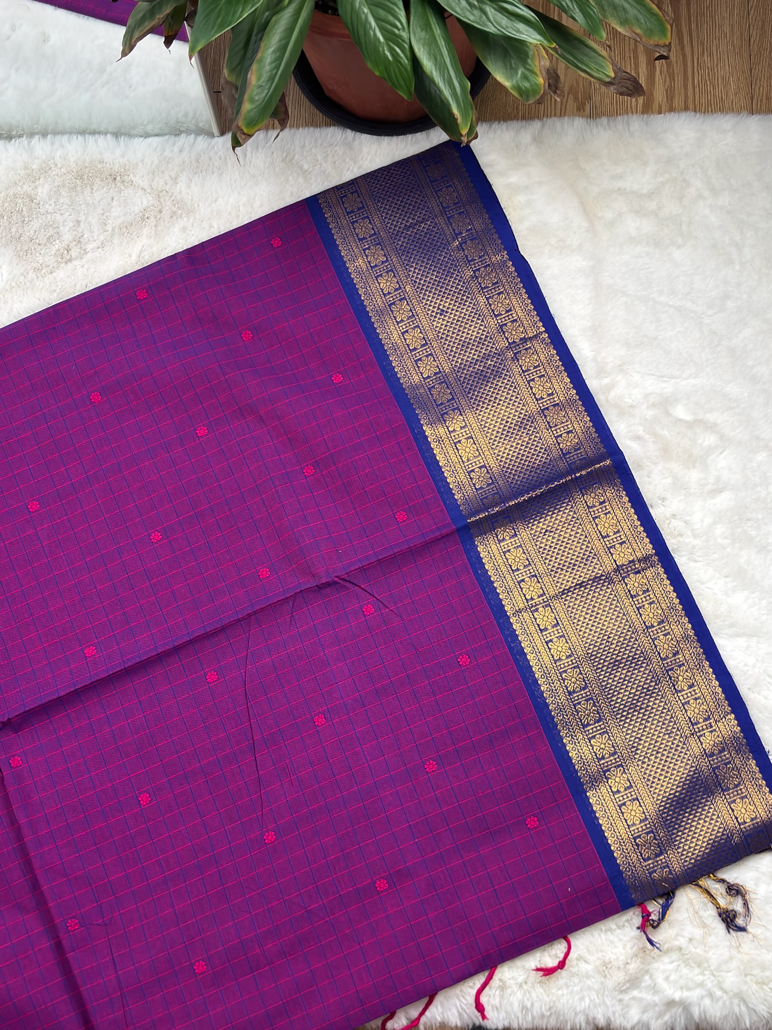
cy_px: 515
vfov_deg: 38.9
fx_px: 1457
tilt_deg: -74.5
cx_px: 386
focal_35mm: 49
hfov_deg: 29.7
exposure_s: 1/50
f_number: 1.6
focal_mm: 5.96
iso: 50
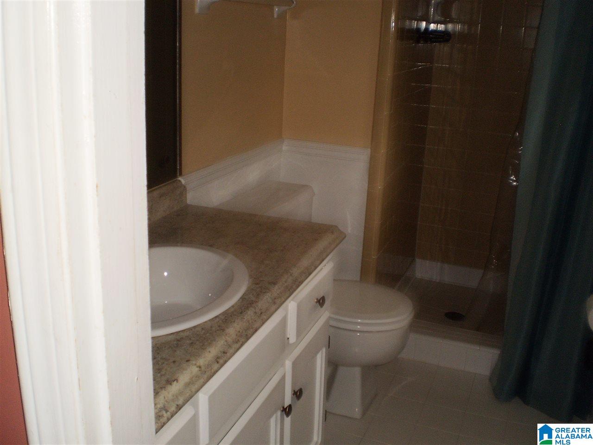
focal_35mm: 36
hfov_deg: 51.4
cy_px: 222
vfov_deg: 39.7
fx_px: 617
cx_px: 296
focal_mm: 6.3
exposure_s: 1/30
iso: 125
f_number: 3.1
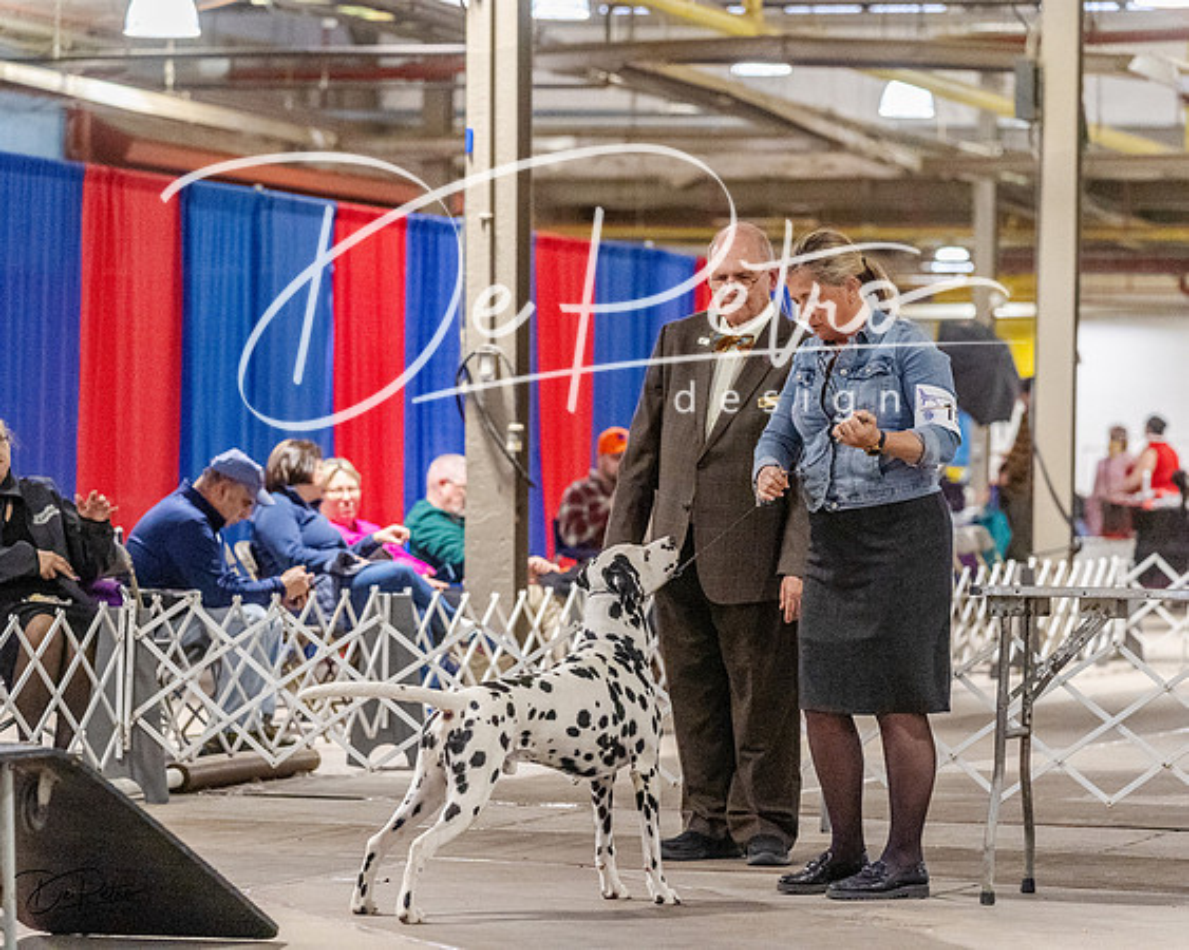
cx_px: 594
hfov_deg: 13.6
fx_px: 4992
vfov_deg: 10.9
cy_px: 475
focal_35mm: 142
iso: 6400
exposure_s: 1/400
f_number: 4
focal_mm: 126
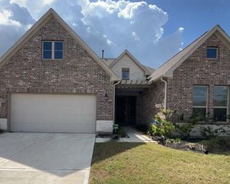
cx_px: 100
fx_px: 143
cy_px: 114
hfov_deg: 77.2
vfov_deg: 64.7
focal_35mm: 21
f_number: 1.8
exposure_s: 1/1119
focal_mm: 1.57
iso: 32
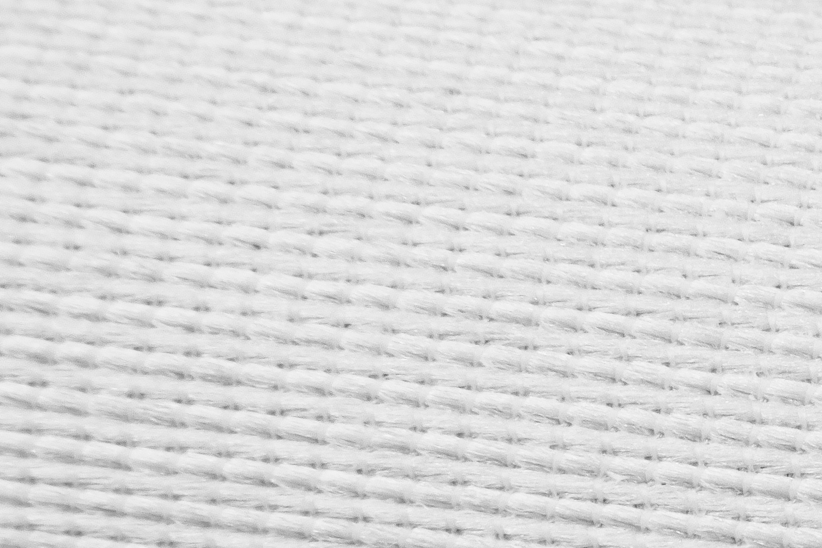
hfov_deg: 14.9
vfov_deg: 10.2
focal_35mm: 134
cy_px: 429
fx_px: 3059
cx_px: 900
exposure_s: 1/5
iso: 100
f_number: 20
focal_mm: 32
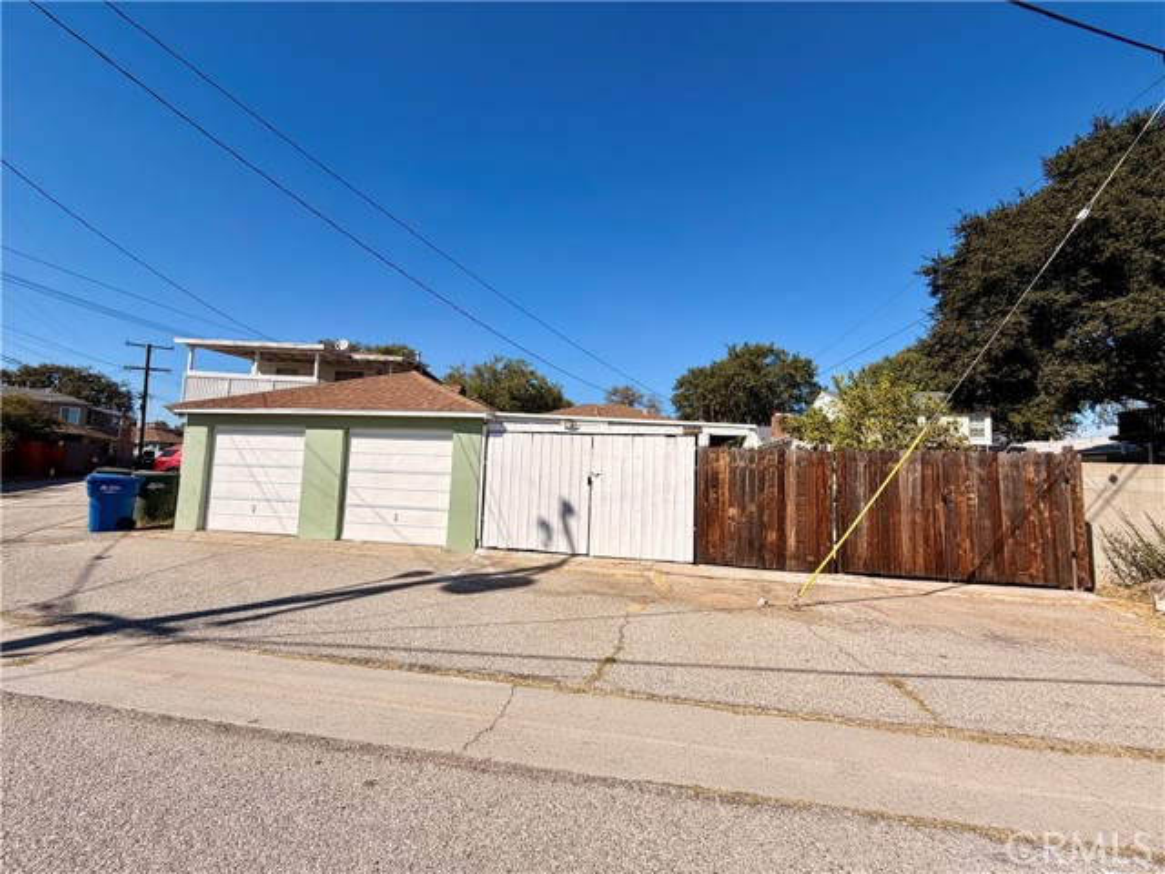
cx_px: 582
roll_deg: -1.8
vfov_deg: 85.7
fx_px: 471
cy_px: 437
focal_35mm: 14
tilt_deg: +3.6
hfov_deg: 102.1
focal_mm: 2.22
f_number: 2.2
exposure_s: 1/1312
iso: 20
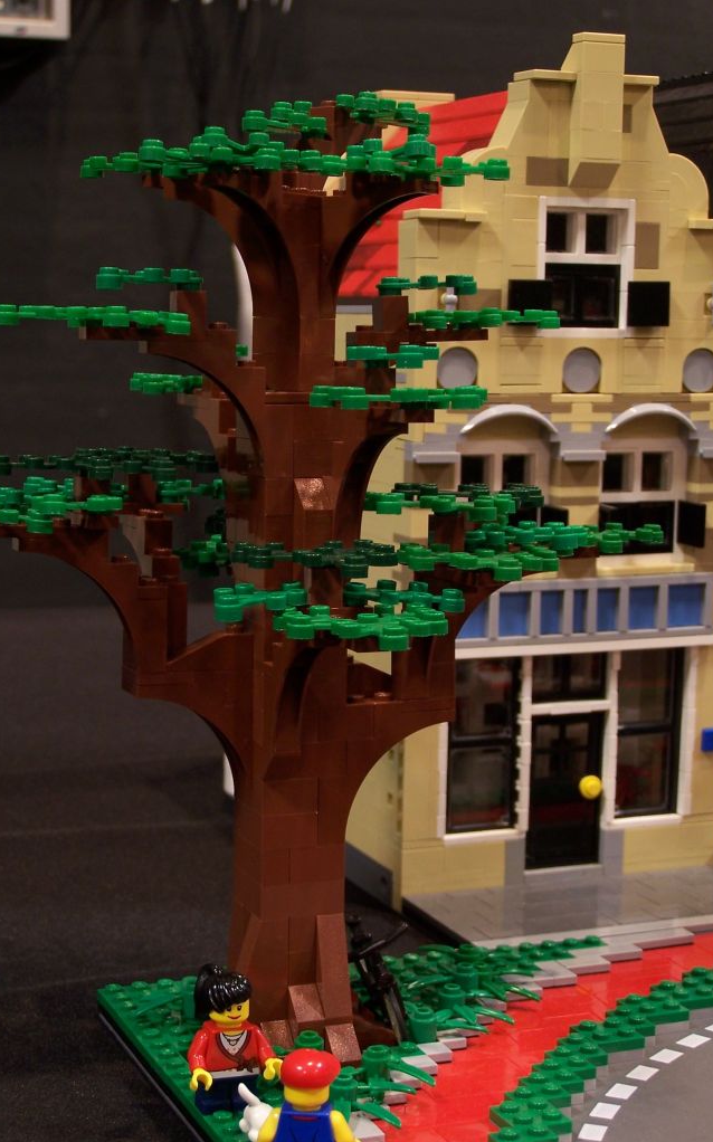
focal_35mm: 68
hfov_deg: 19.1
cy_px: 571
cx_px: 294
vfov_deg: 30.2
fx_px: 2116
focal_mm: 10.7
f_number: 3.2
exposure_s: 1/2
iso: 80
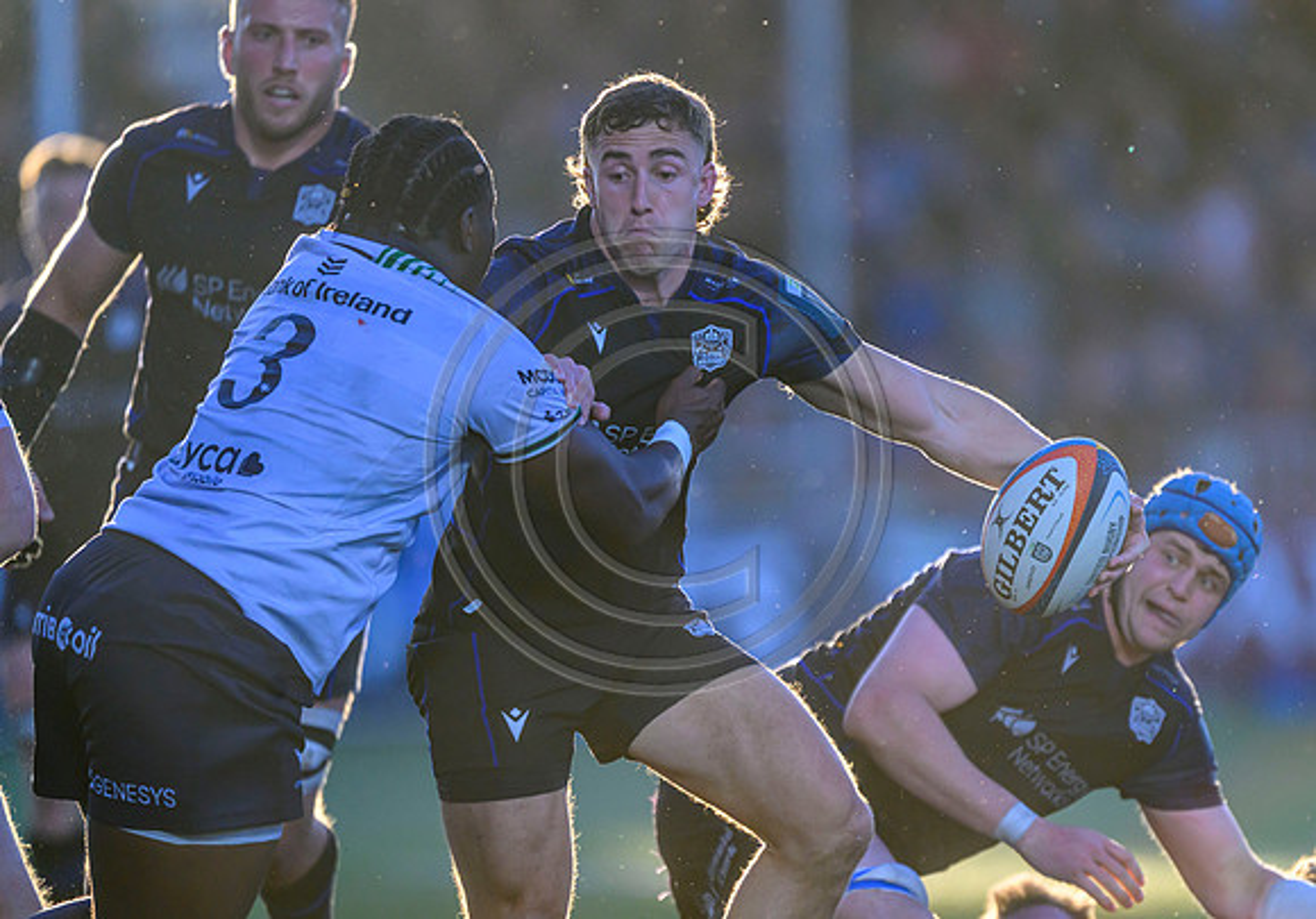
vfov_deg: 2.3
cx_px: 727
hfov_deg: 3.3
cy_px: 484
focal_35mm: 609
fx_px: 22603
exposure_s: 1/3200
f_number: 4
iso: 2000
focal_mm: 560
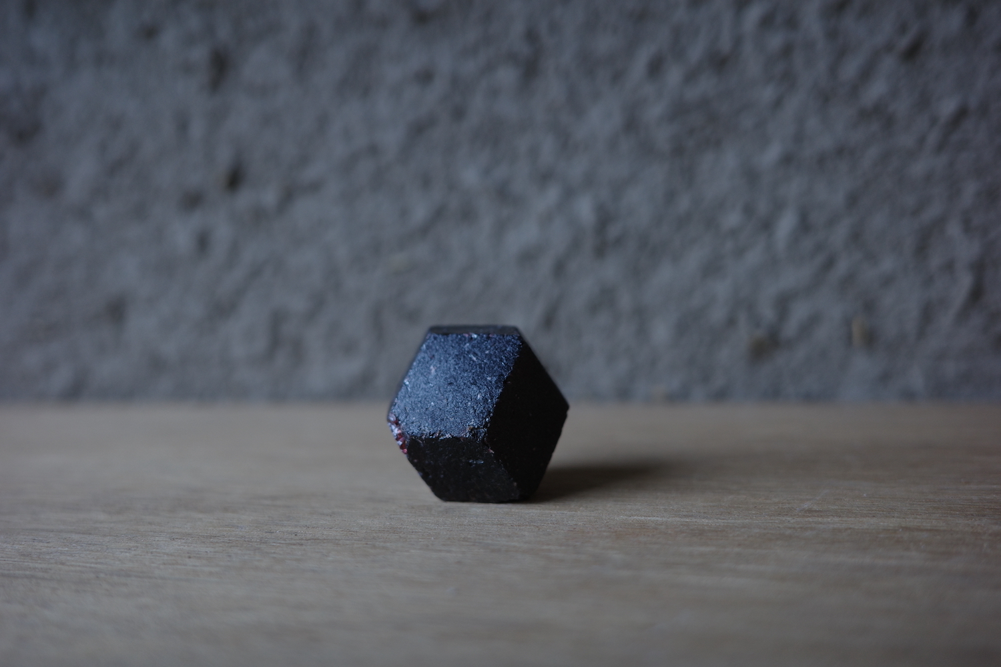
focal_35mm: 40
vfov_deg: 33.4
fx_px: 1112
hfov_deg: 48.5
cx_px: 500
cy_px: 334
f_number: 2.8
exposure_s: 1/80
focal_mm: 26
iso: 200
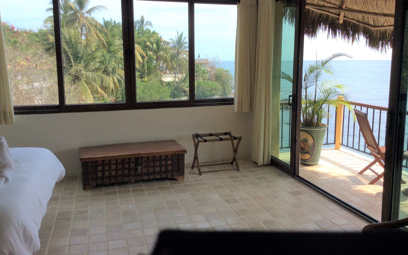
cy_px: 111
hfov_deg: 56.7
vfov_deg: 37.2
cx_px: 204
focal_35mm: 34
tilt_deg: -8.0
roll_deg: +2.1
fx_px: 378
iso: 32
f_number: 2.4
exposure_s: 1/773
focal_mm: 3.3
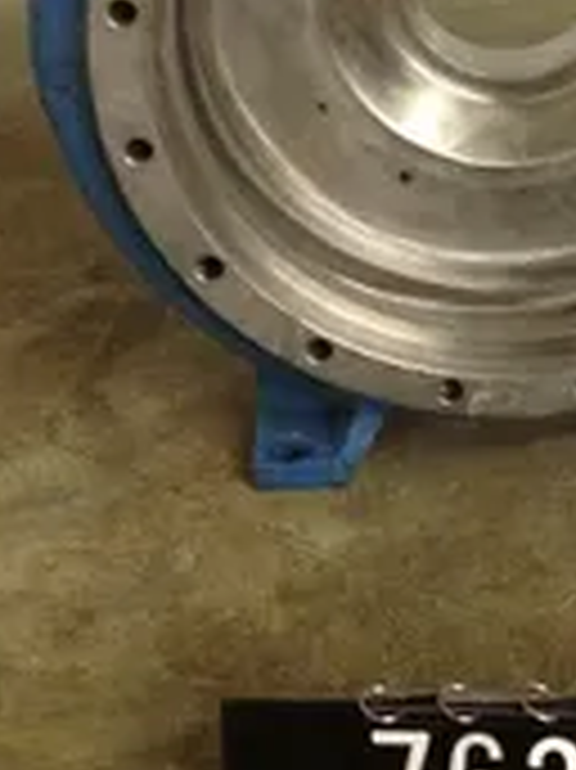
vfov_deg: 23.3
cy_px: 86
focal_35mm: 82
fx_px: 1822
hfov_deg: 17.7
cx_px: 536
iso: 160
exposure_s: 1/20
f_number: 2.4
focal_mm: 4.28
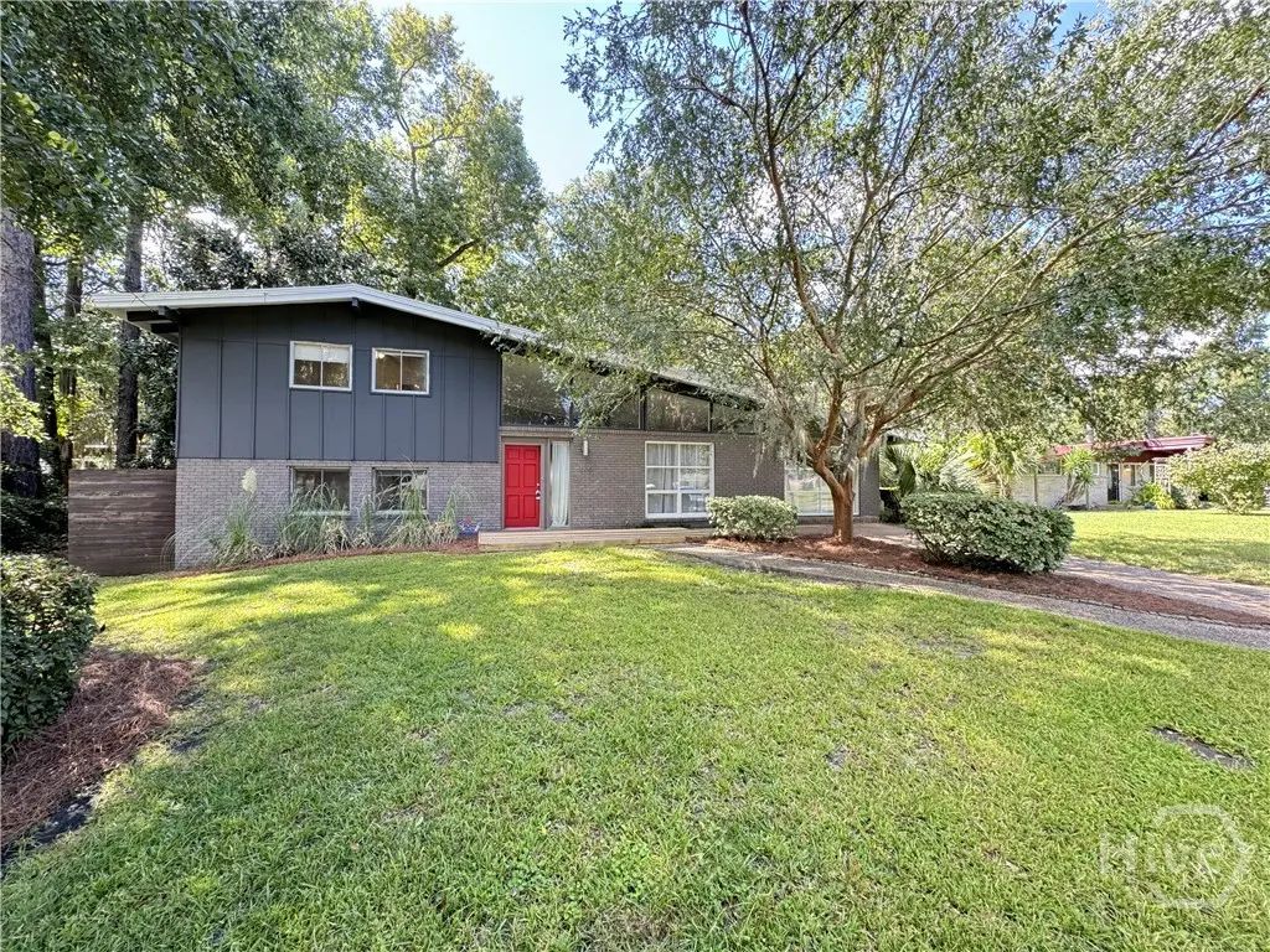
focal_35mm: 14
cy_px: 476
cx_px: 635
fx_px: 514
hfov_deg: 102.1
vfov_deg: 85.7
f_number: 2.2
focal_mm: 2.22
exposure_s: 1/99
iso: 80
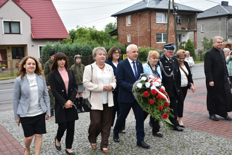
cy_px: 78
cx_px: 116
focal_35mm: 40
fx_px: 261
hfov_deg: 47.9
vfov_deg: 33.0
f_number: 6.3
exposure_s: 1/160
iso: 400
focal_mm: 27
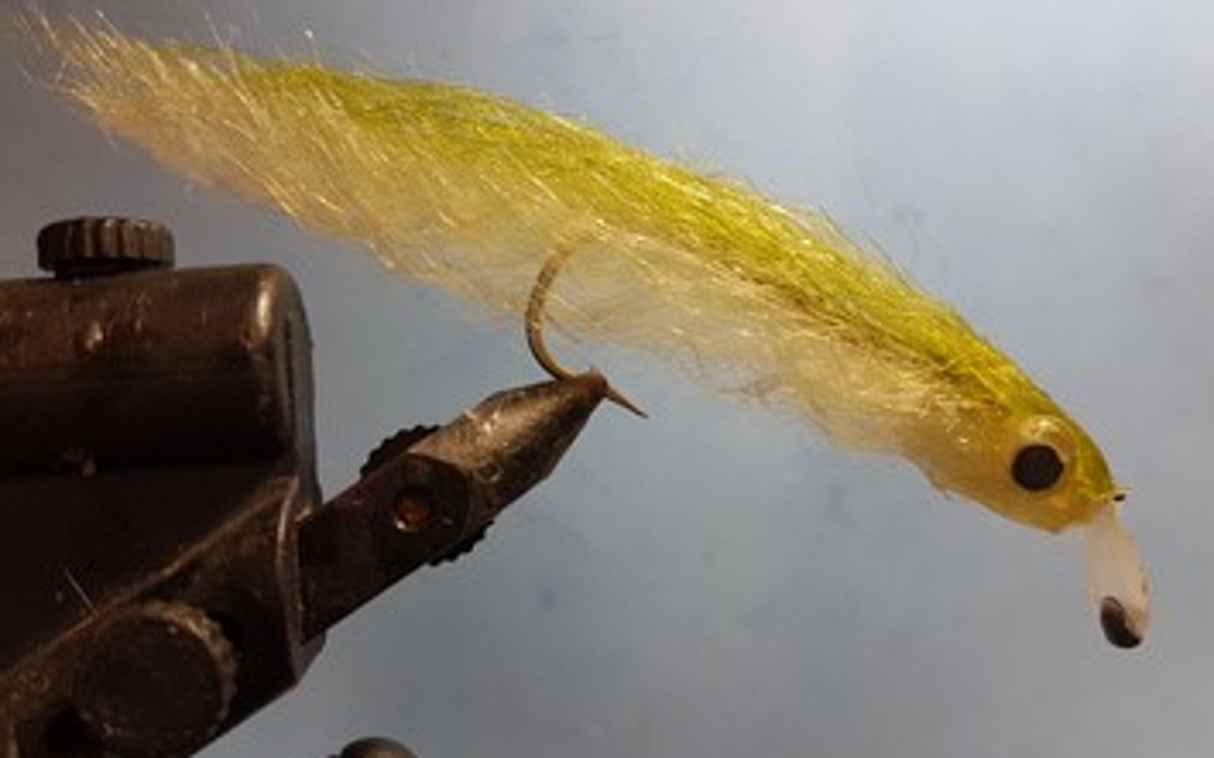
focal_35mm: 28
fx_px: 926
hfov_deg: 66.5
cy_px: 336
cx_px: 604
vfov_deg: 44.4
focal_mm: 4.2
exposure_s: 1/50
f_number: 1.7
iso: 50
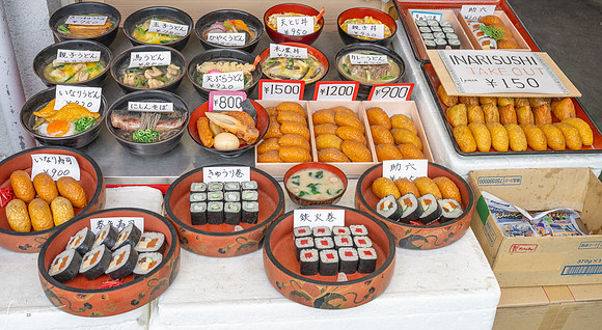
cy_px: 129
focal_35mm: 38
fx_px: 602
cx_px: 301
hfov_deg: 53.1
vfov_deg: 30.6
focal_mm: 36
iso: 1600
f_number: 8
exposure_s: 1/500
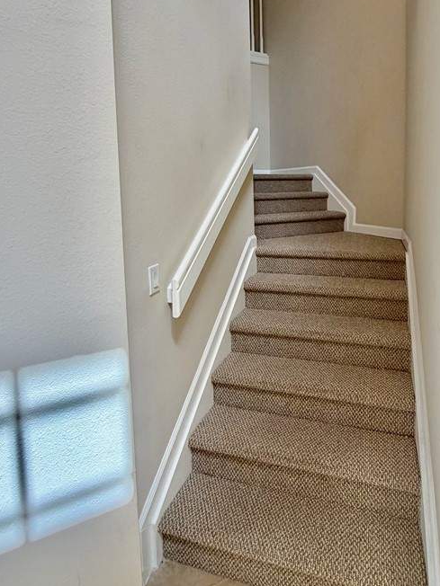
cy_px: 216
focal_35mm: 22
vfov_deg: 74.9
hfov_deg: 60.4
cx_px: 272
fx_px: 373
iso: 125
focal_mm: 2.22
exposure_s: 1/121
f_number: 2.2
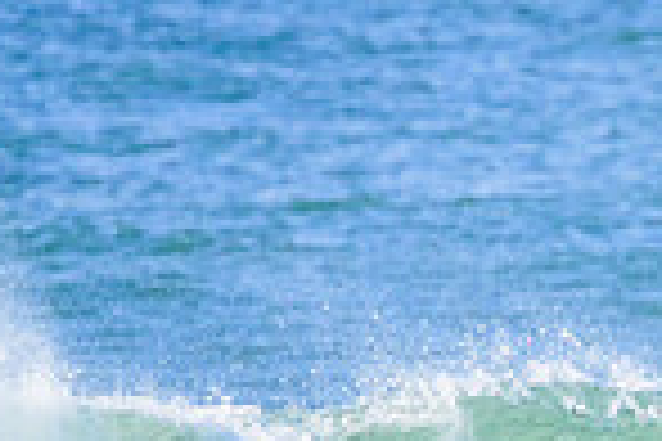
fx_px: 58215
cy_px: 655
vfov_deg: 0.4
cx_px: 806
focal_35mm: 3166
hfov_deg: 0.7
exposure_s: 1/2000
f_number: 11
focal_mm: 800
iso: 2800
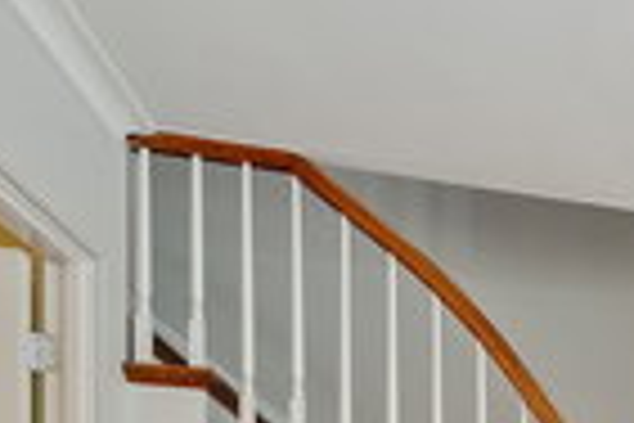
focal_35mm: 51
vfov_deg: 22.5
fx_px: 898
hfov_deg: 30.0
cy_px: 603
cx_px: 845
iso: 200
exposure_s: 1
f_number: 9
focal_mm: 10
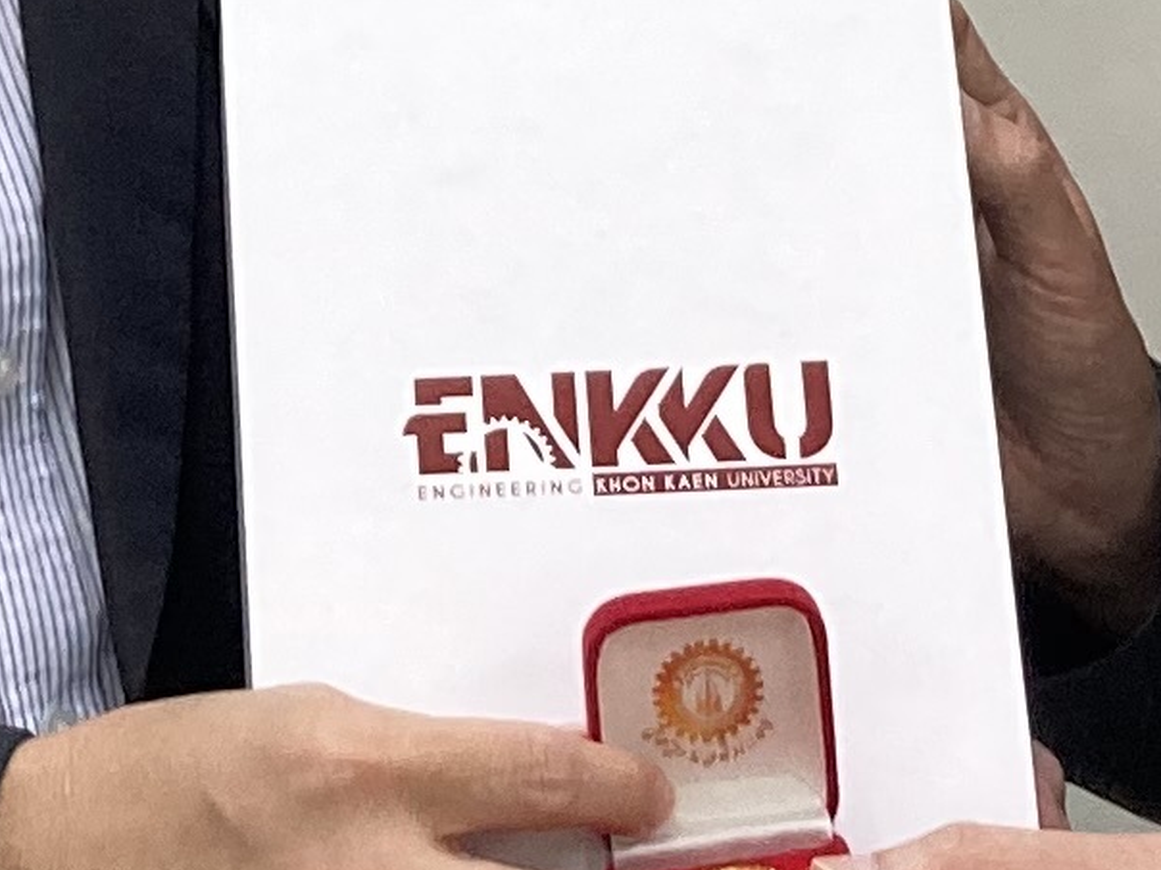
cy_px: -1102
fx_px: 6272
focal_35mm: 187
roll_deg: -1.3
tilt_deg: +1.7
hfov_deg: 10.6
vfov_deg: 7.5
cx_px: 302
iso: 80
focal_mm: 3.99
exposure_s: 1/64
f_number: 1.8
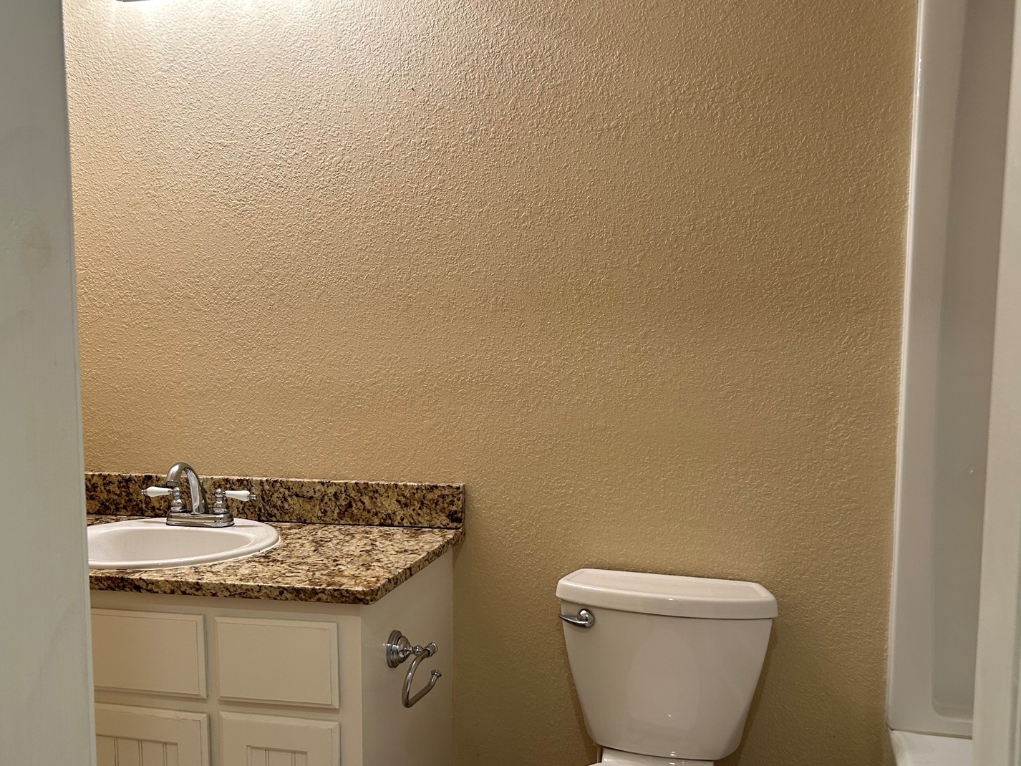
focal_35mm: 35
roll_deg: +0.4
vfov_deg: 40.6
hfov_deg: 52.6
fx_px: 1032
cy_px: 447
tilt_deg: -6.8
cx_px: 526
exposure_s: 1/120
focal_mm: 5.7
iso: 100
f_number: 1.5
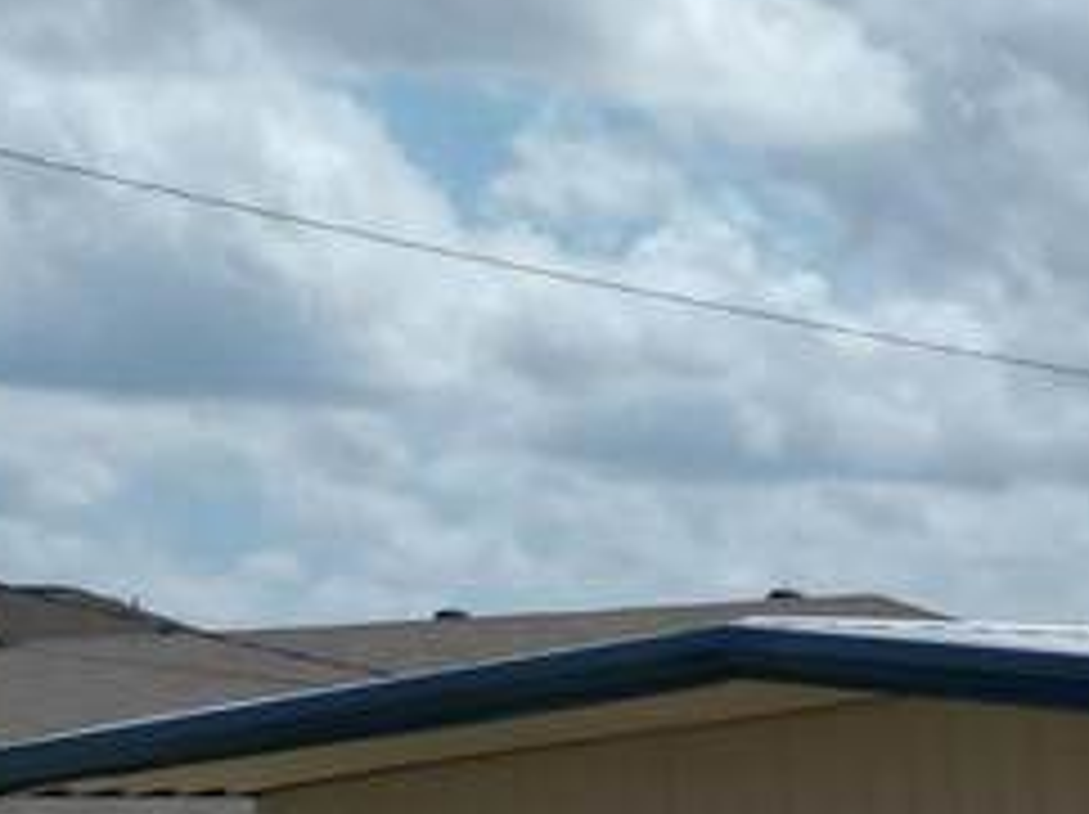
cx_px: 2025
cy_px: 1295
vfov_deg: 11.1
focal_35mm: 127
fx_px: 3991
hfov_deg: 13.7
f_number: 1.7
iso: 110
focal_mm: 6.72
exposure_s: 1/6400
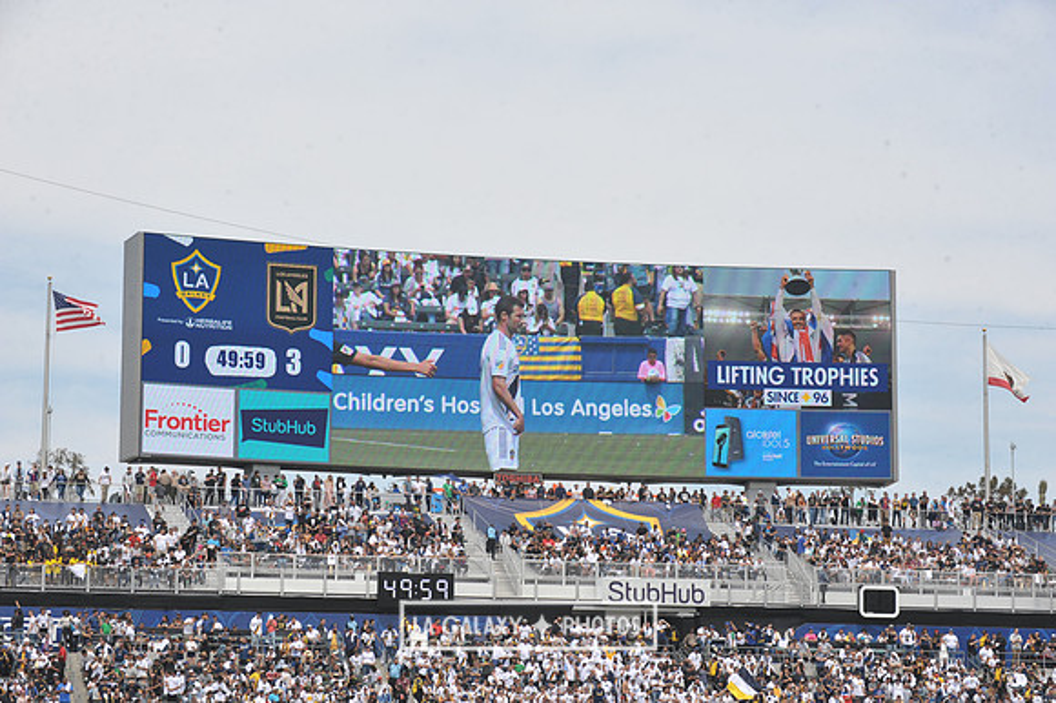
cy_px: 352
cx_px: 528
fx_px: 3078
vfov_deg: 13.0
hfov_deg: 19.5
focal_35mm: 105
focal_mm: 105
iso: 320
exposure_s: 1/500
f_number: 11
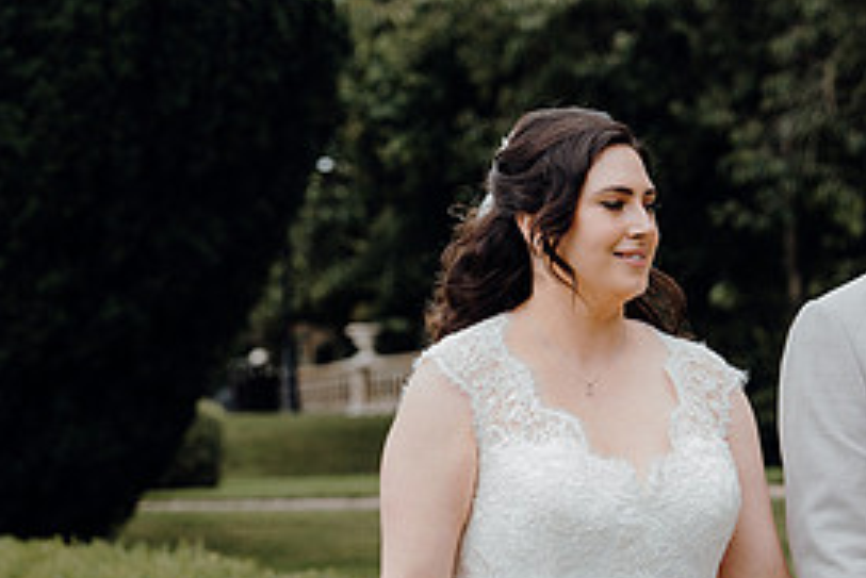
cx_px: 668
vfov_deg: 9.1
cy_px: 529
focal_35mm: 150
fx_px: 3610
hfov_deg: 13.6
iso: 125
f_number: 3.5
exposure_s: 1/160
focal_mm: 70
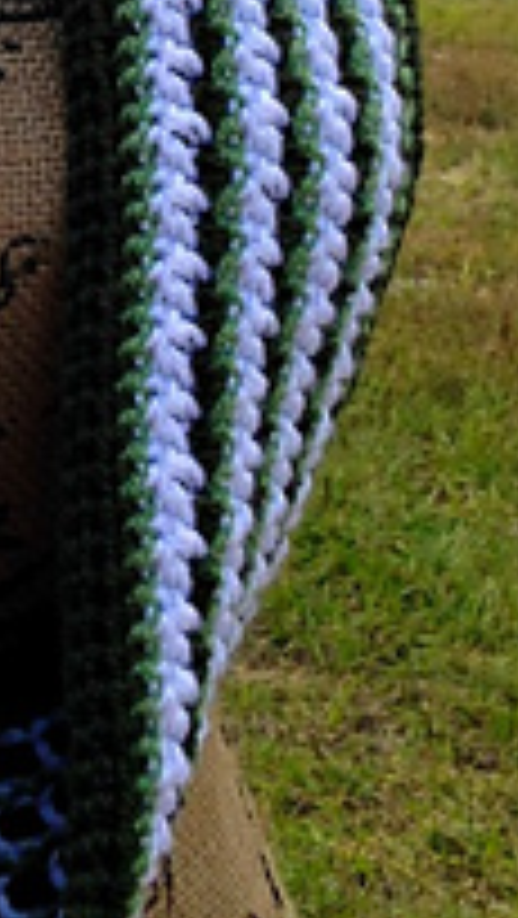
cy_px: -14
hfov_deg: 13.1
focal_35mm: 88
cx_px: -218
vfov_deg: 23.1
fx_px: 2145
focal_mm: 4.12
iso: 50
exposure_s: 1/441
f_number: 2.4
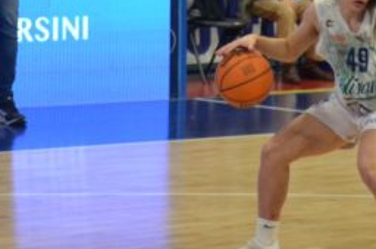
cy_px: 18
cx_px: 231
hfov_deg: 7.2
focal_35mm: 286
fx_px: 2983
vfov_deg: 4.8
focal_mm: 70
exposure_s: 1/320
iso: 3200
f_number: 4
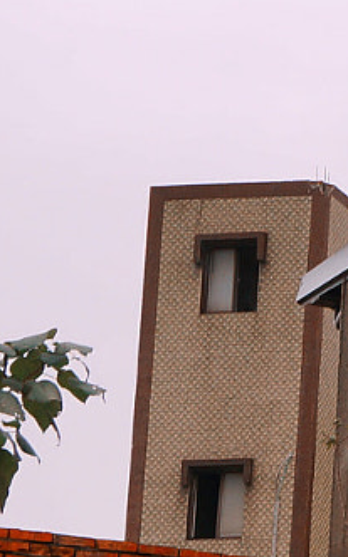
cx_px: 992
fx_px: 3359
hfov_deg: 5.6
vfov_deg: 9.5
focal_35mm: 221
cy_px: 499
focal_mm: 30
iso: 100
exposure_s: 1/80
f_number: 9
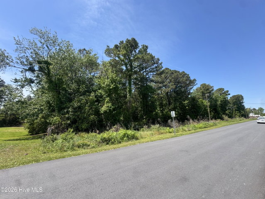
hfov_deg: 102.0
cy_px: 100
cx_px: 132
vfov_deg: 85.7
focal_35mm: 14
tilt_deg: +10.7
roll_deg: +1.0
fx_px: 107
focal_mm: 2.22
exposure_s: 1/556
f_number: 2.2
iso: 40
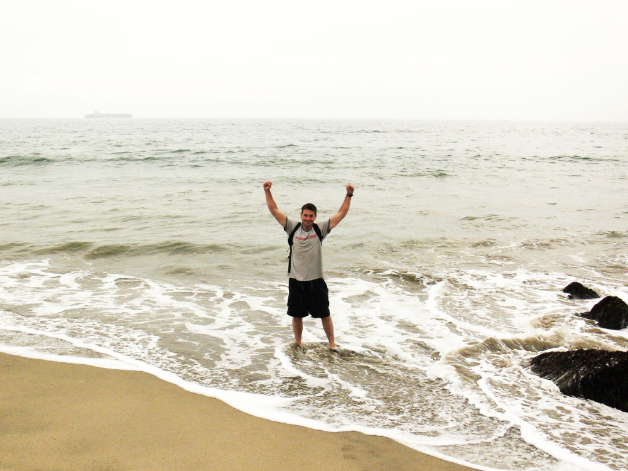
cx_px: 314
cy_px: 236
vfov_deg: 33.6
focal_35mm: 43
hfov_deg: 43.9
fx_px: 780
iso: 400
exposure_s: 1/1000
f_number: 3.2
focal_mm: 9.1
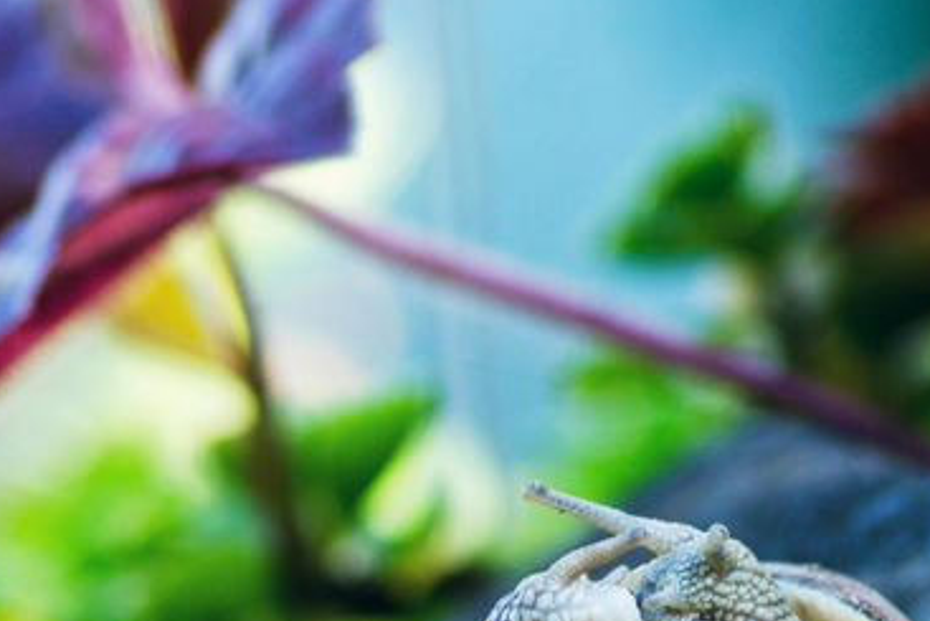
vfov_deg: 2.0
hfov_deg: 3.0
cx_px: 276
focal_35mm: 678
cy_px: 644
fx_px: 17527
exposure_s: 1/200
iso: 200
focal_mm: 185
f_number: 8
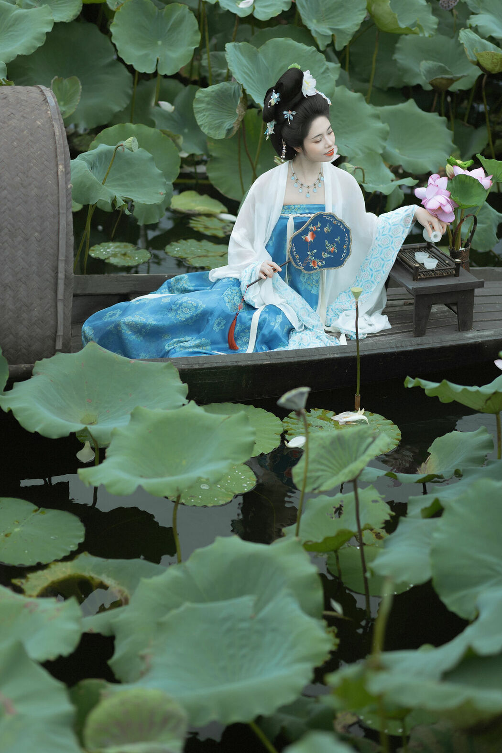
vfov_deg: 23.9
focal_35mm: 85
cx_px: 251
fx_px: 1778
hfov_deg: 16.1
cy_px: 376
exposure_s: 1/1250
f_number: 2
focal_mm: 85
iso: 100
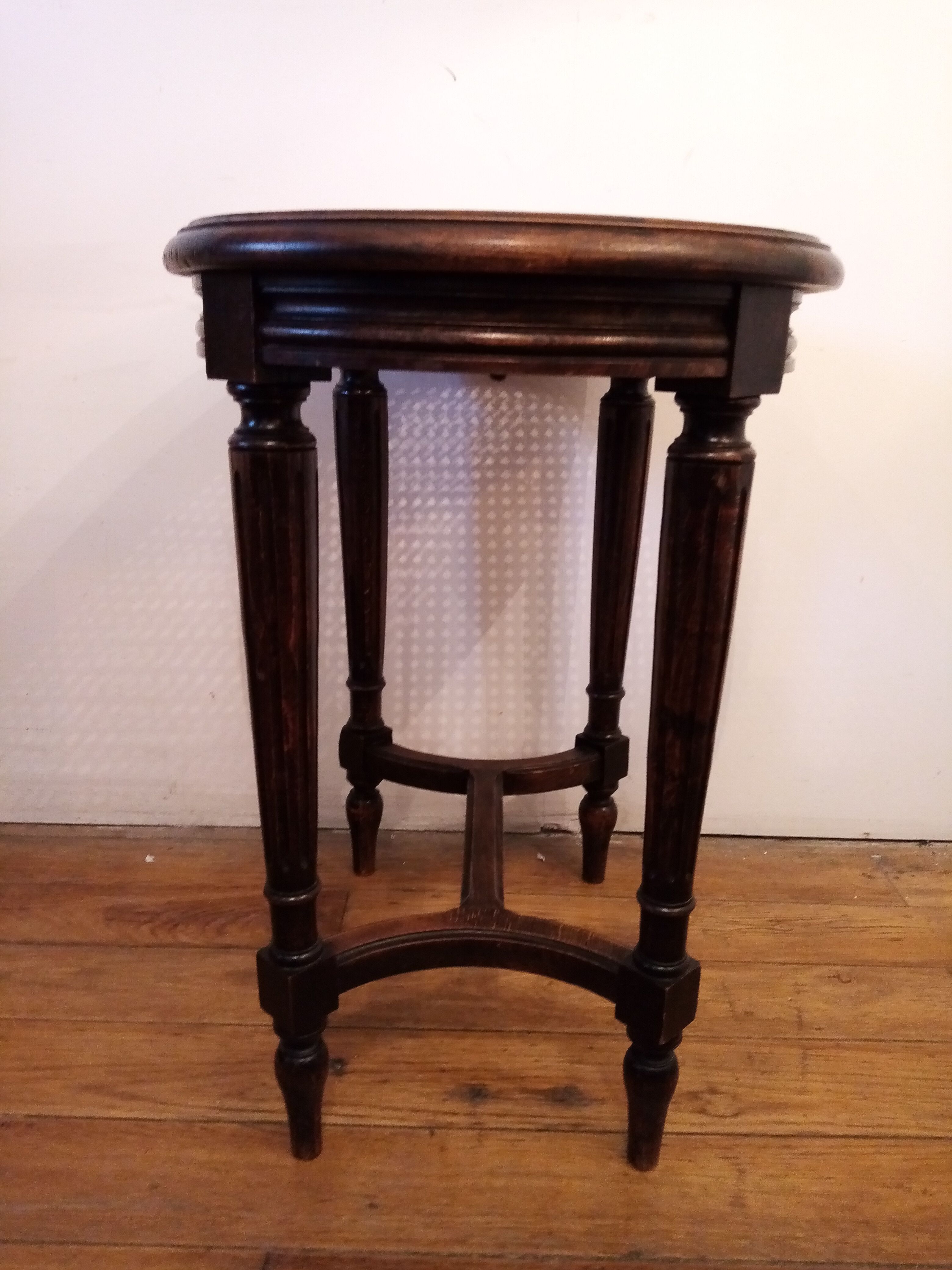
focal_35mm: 26
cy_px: 635
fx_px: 953
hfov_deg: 53.1
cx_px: 476
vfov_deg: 67.3
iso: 463
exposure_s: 1/33.3
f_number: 1.8
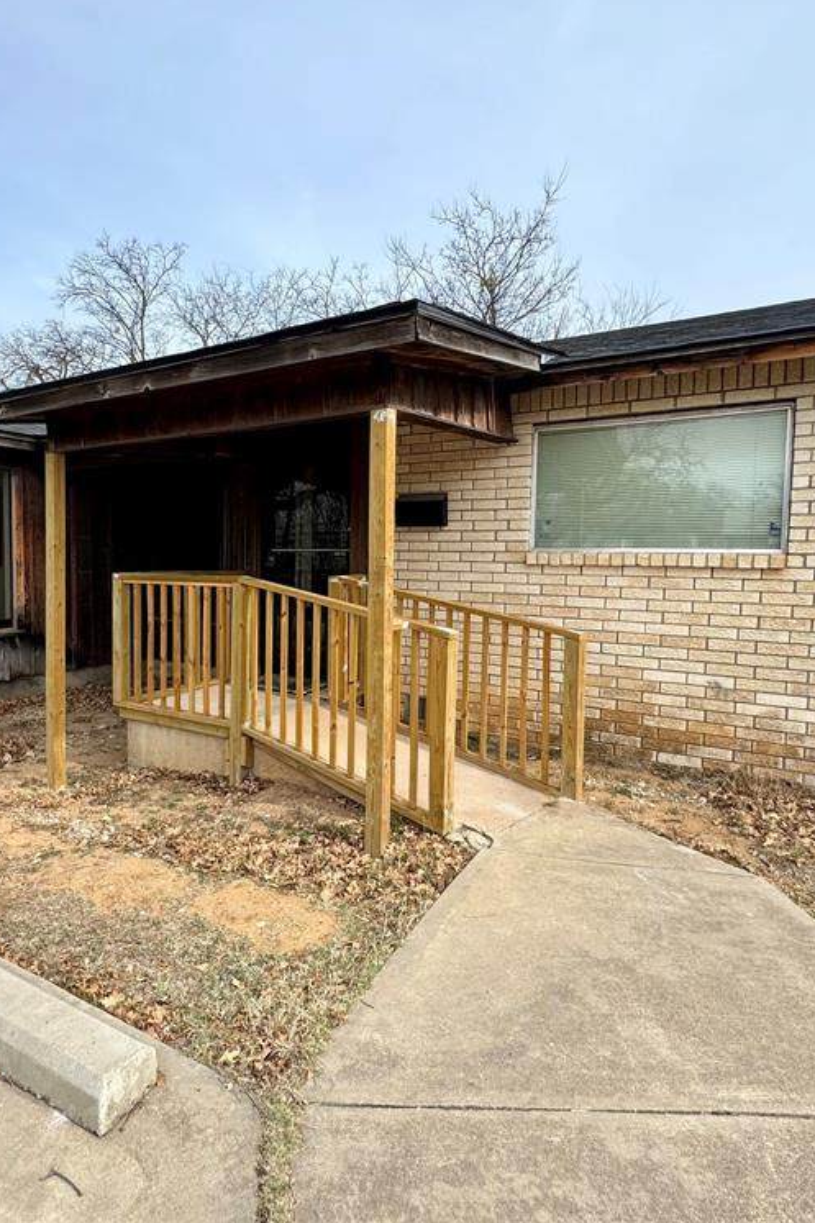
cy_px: 595
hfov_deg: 60.9
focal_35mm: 20
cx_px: 295
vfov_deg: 84.0
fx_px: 679
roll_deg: -0.3
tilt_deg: -4.2
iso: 40
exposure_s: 1/669
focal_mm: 2.22
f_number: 2.2
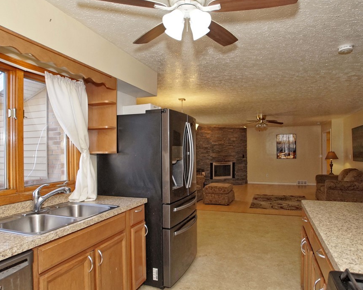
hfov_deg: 81.5
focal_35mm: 20
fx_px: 210
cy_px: 142
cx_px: 188
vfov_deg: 69.2
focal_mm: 11
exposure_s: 1/160
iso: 500
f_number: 4.5
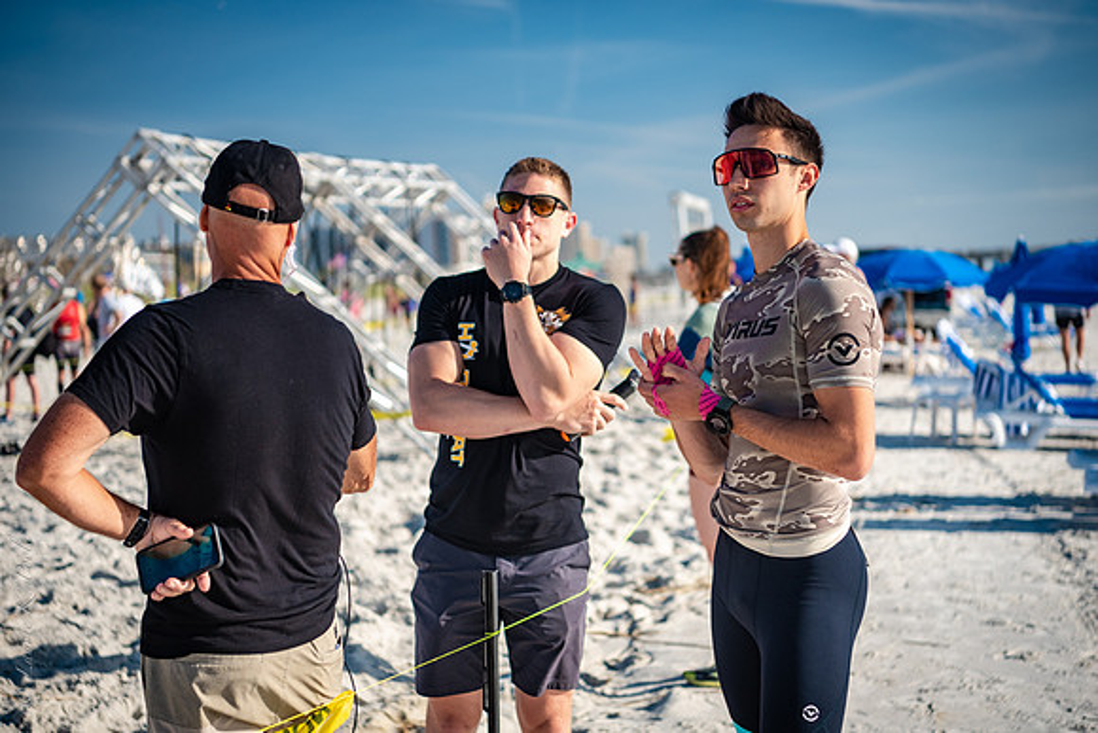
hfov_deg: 28.8
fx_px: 2135
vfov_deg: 19.5
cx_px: 549
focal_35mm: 70
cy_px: 366
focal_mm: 70
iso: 500
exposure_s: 1/1600
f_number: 2.8
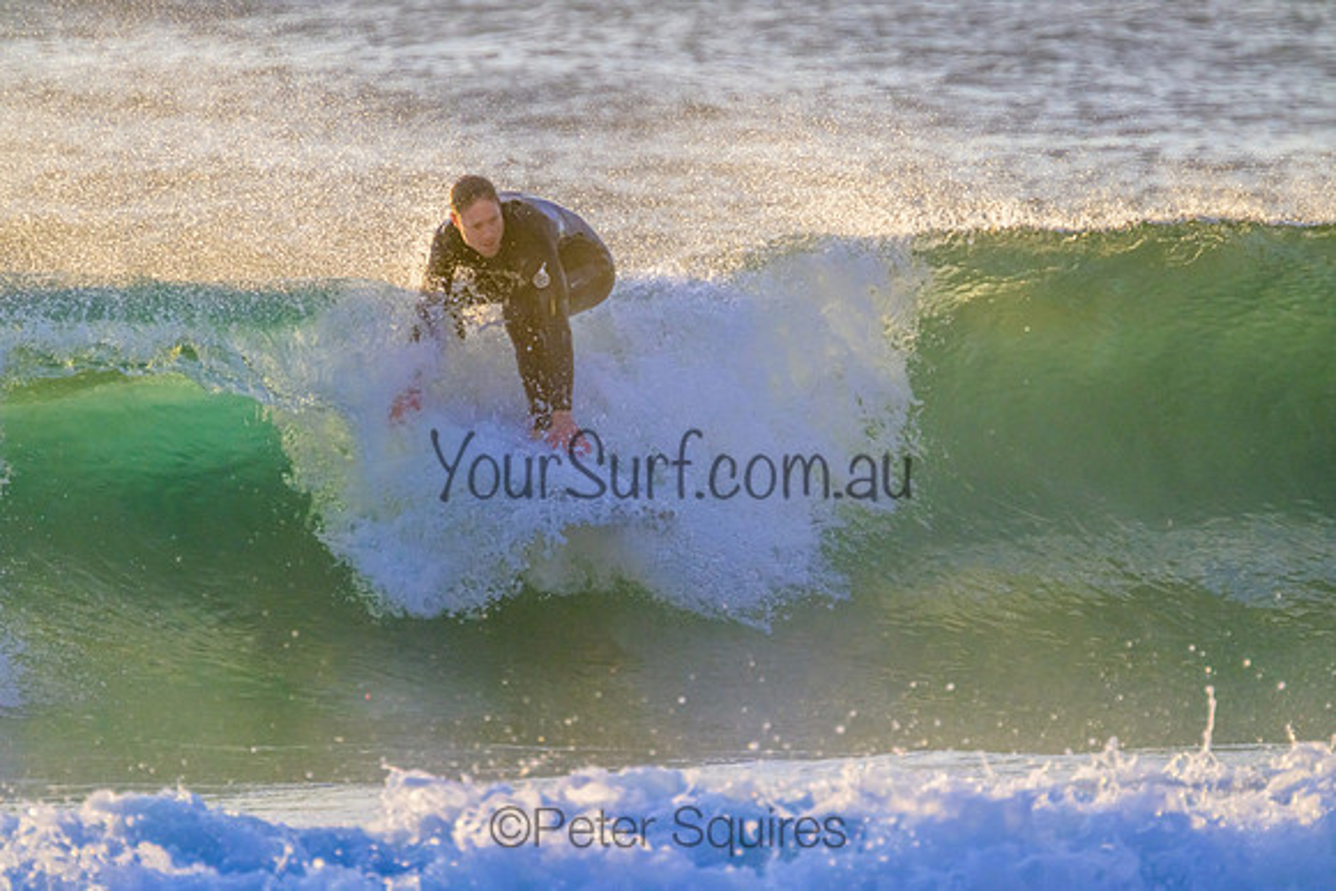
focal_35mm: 800
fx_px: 29694
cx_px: 668
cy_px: 446
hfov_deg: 2.6
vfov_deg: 1.7
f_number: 11
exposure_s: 1/1250
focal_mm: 800
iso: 2800
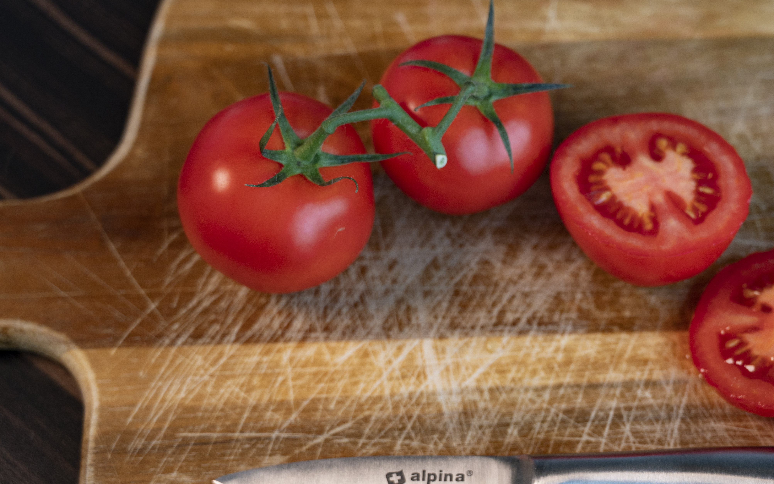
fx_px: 1392
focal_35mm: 66
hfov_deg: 30.7
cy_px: 356
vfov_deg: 19.6
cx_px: 540
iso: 400
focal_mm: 43
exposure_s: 1/320
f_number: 4
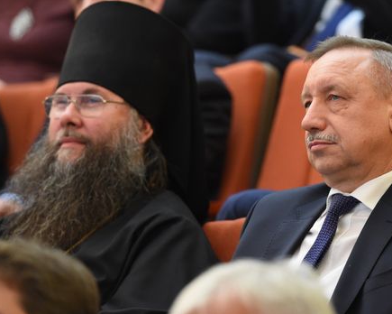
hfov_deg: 6.4
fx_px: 3504
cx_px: 238
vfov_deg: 5.1
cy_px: 123
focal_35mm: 302
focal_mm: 200
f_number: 4
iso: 5000
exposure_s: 1/60
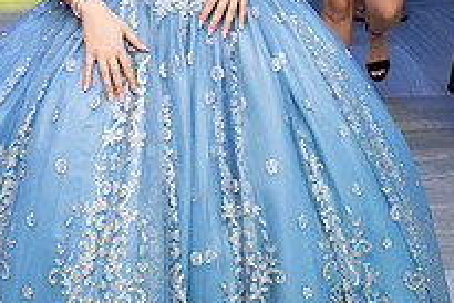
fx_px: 896
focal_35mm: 71
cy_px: -94
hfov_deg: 28.3
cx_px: 164
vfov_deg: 17.9
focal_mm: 24
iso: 1000
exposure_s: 1/160
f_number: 3.2
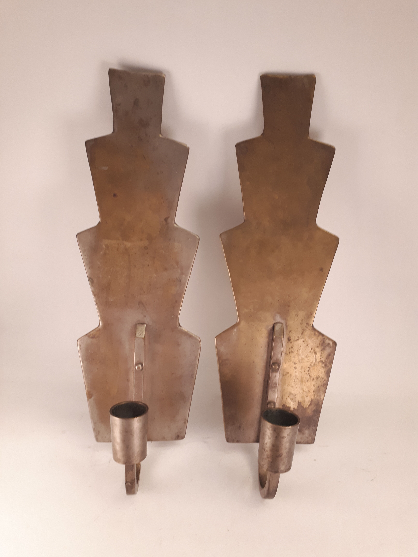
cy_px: 278
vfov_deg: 65.3
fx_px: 435
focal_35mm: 27
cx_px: 209
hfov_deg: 51.4
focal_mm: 3.6
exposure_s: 1/33
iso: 100
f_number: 1.9
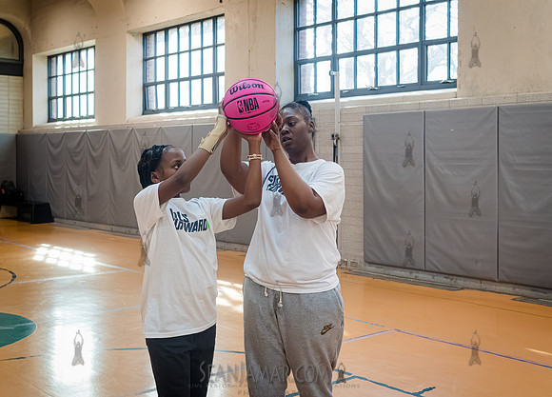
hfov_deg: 43.2
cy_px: 164
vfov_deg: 31.7
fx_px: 696
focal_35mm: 44
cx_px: 269
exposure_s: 1/800
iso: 8000
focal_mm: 35
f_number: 5.6
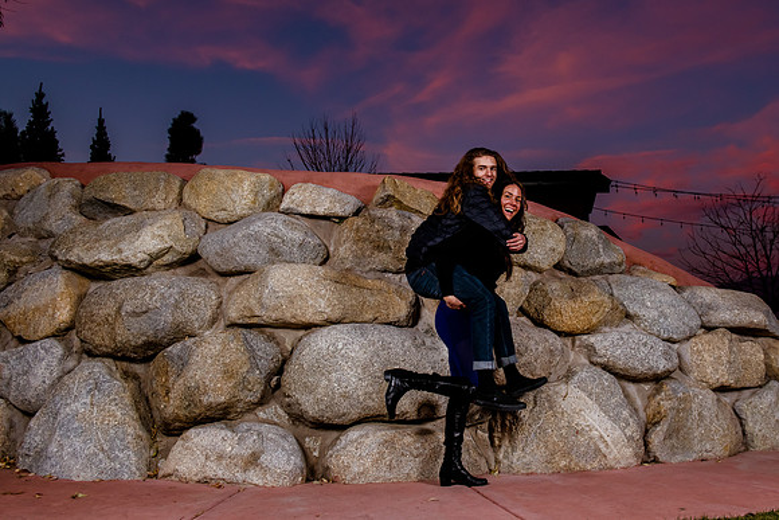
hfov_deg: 54.2
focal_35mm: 35
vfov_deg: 38.0
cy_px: 247
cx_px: 463
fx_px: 755
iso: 800
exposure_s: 1/160
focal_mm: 29
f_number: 7.1
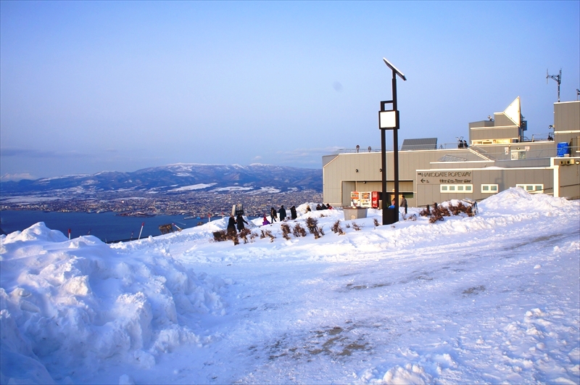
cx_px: 290
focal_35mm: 27
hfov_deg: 67.5
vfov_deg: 47.8
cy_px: 192
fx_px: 434
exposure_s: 1/160
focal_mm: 18
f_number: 13
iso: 200
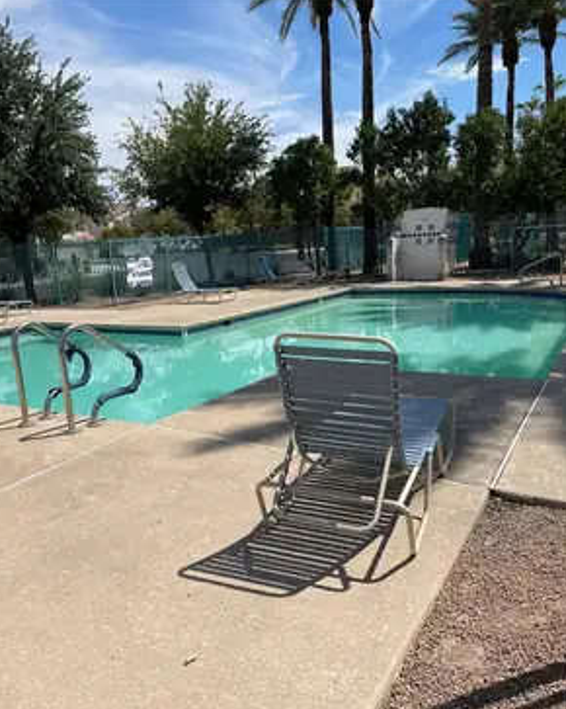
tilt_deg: -13.4
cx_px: 277
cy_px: 383
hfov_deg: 51.5
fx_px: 587
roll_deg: +3.0
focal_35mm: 28
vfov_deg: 62.2
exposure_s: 1/5917
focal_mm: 5.1
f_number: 1.6
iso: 32
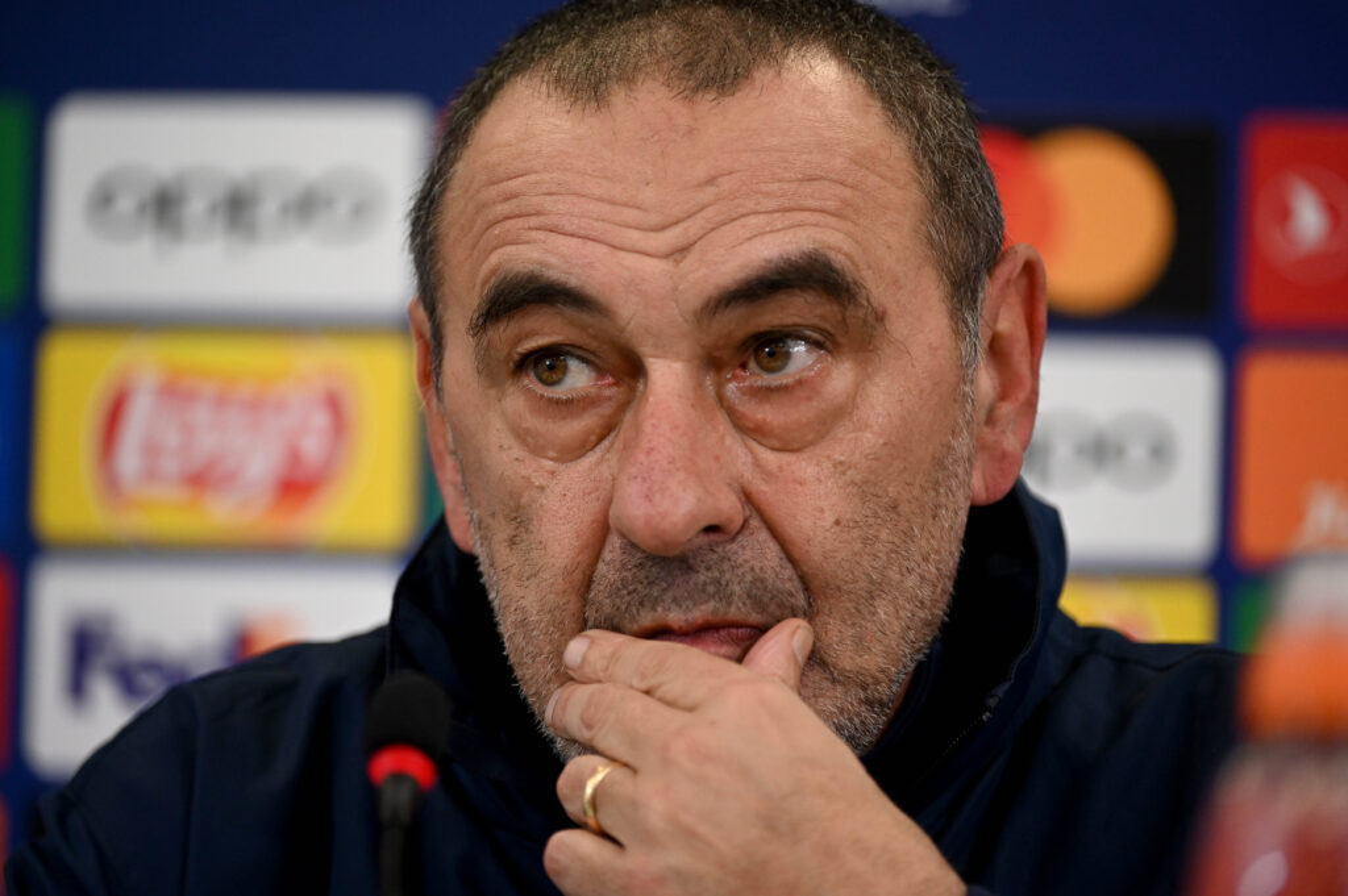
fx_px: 11224
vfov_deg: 4.6
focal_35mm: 300
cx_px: 674
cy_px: 448
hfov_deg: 6.9
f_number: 4.5
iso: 1600
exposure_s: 1/400
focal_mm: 300
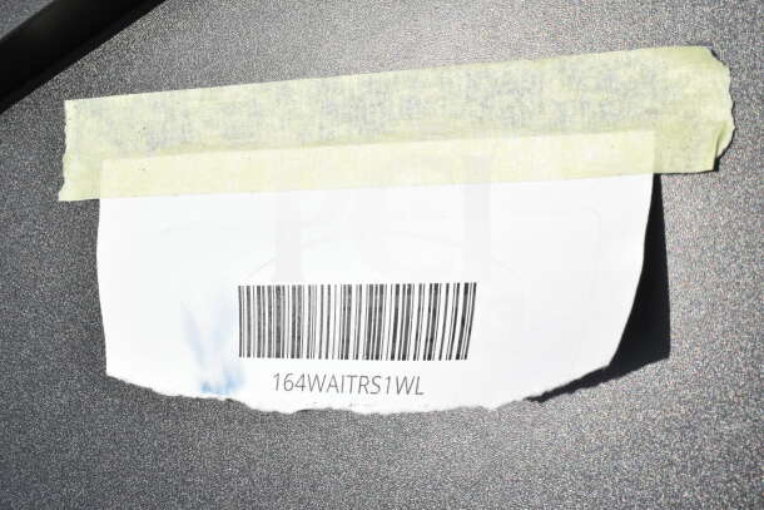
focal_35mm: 48
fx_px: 1019
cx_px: 382
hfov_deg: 41.1
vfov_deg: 28.1
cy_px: 255
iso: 1600
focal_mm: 32
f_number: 20
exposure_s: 1/1600
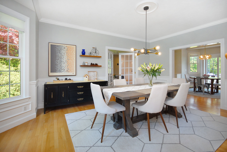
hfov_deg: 100.3
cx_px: 114
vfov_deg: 77.5
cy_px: 76
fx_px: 95
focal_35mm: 15
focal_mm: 10
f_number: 5.6
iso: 400
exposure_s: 1/60
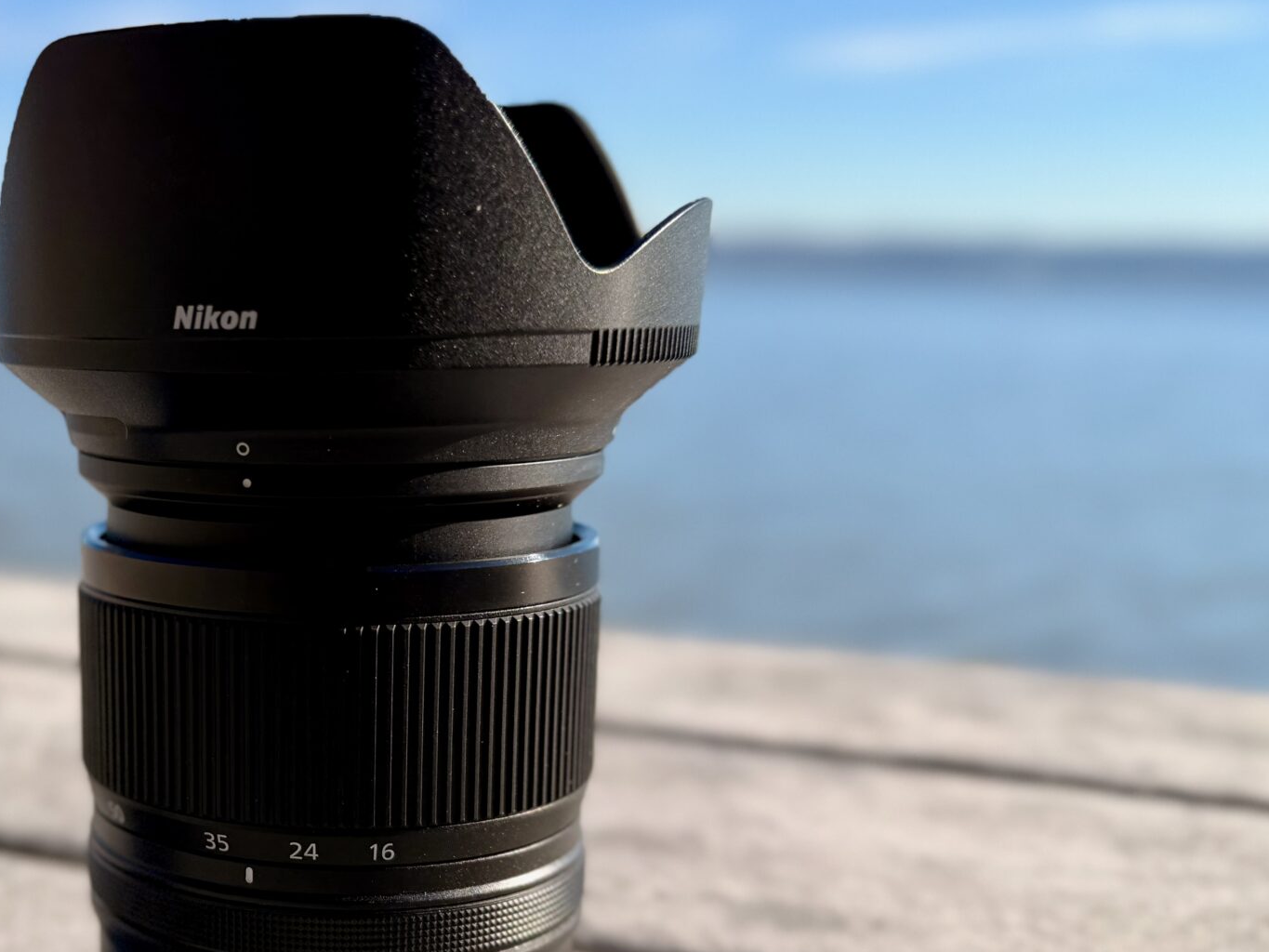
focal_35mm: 45
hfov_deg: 39.4
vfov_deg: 31.9
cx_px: 155
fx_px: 1650
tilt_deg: -12.4
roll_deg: +0.9
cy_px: 647
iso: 80
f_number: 1.78
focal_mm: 6.76
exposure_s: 1/2525
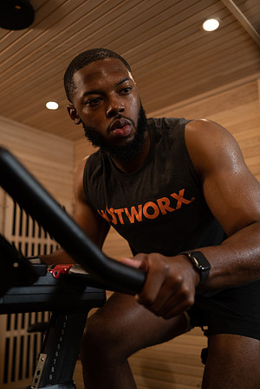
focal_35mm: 35
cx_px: 130
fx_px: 379
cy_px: 194
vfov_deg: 54.4
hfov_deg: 37.9
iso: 400
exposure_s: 1/160
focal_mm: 35
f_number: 2.8
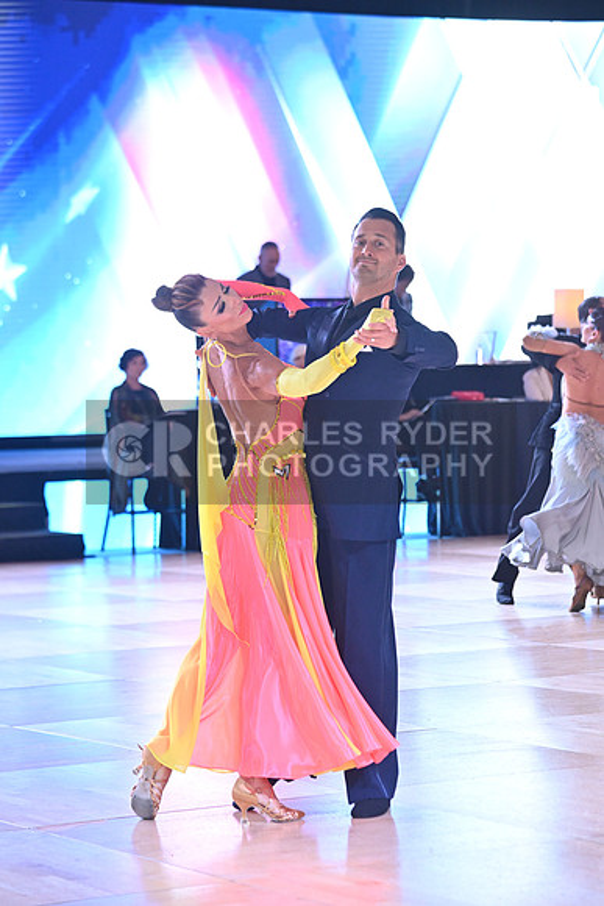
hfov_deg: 11.4
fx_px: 3018
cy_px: 453
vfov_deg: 17.1
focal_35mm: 120
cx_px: 302
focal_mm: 120
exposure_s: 1/400
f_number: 9
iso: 3200
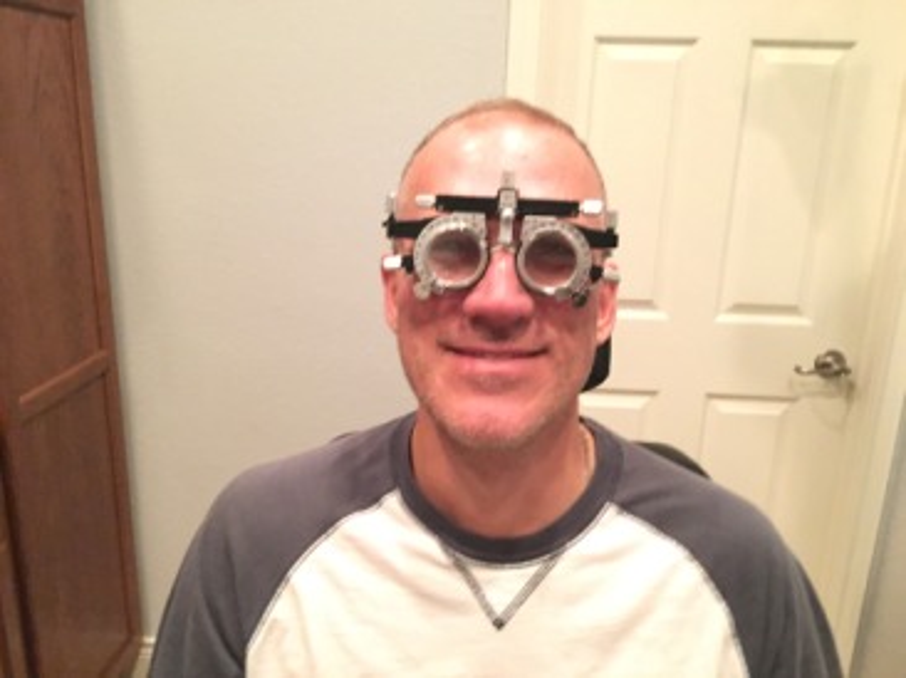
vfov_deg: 48.2
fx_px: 759
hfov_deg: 61.7
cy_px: 339
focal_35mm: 29
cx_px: 453
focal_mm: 4.15
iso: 500
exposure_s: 1/15
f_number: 2.2
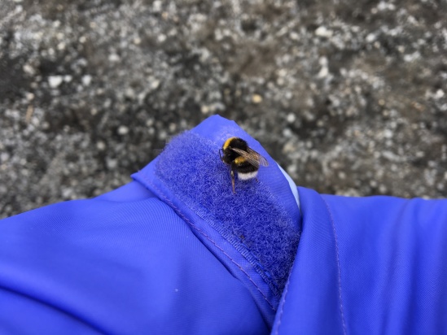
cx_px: 224
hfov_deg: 61.6
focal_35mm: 29
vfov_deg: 48.2
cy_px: 168
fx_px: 375
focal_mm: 4.15
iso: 25
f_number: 2.2
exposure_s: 1/120
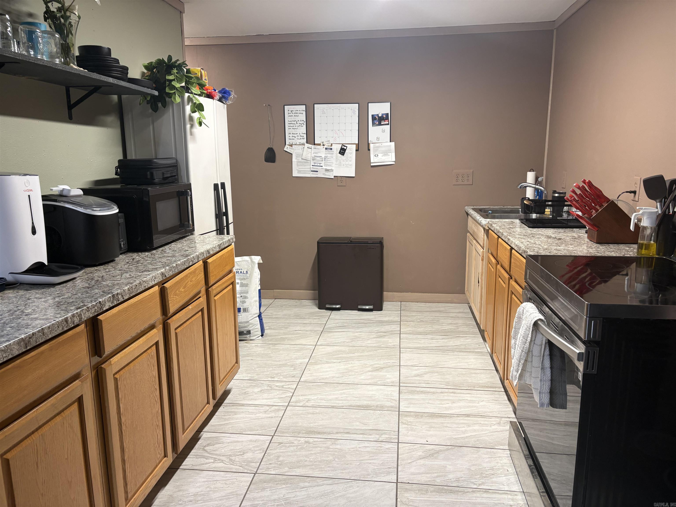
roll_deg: +1.3
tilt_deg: -9.4
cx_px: 338
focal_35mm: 26
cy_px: 254
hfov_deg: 67.3
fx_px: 508
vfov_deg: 53.1
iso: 125
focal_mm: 5.96
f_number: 1.6
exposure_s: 1/60
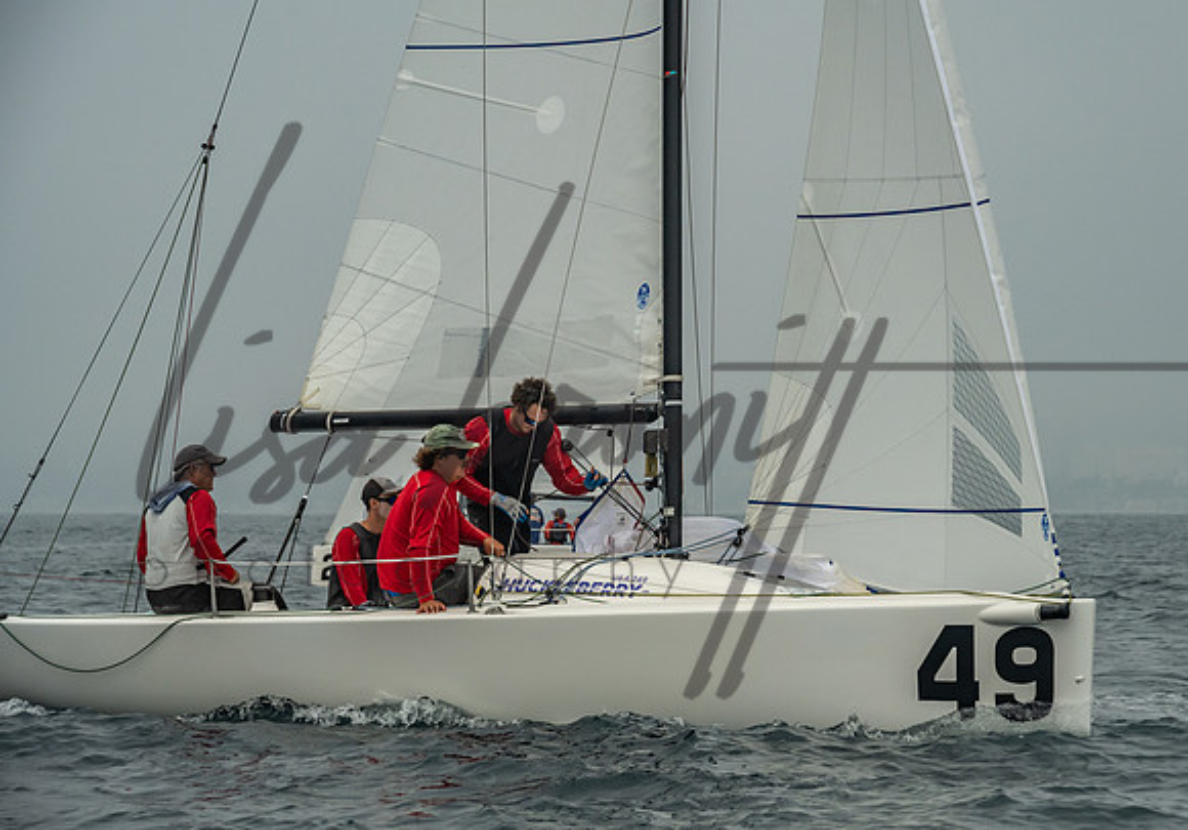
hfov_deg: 14.8
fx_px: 4587
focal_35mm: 137
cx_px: 646
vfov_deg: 10.3
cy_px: 427
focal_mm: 125
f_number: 9
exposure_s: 1/3200
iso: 800
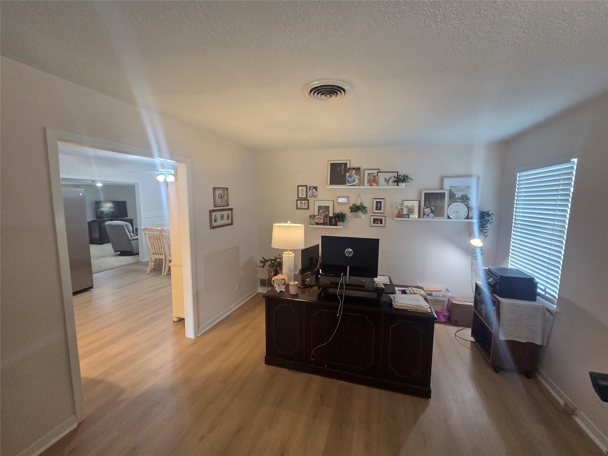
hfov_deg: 106.2
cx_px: 304
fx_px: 228
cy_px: 228
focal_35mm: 13
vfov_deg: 89.9
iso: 400
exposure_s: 1/60
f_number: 2.2
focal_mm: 2.2
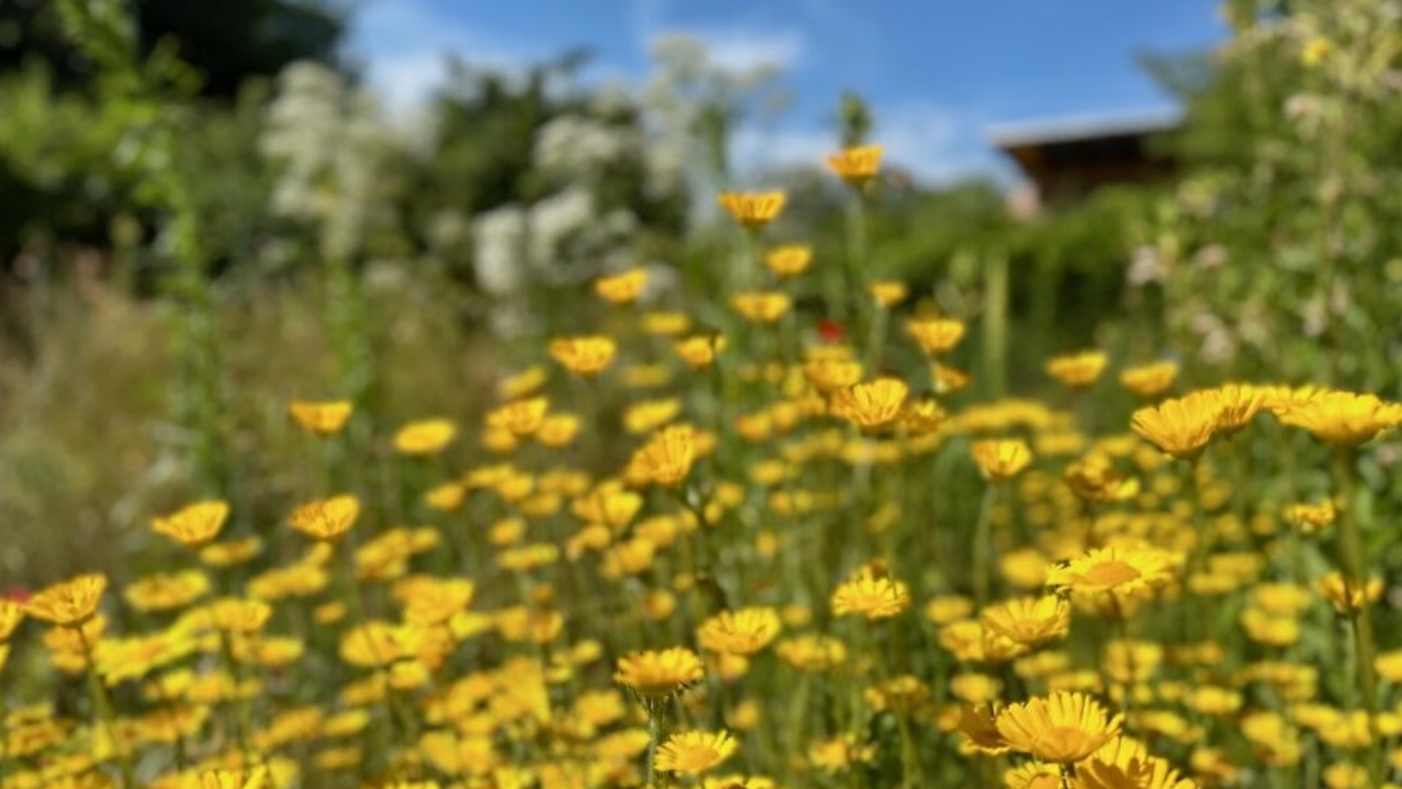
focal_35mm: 27
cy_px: 363
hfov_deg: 69.9
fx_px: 1004
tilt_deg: +2.0
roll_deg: -1.6
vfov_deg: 42.9
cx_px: 694
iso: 80
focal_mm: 6.86
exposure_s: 1/4762
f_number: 1.78
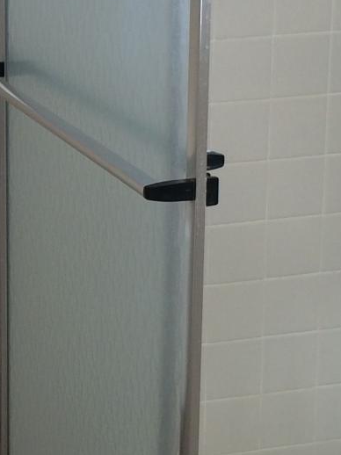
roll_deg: +1.7
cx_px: -48
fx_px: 1472
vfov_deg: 17.6
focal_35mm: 112
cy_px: 190
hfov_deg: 12.9
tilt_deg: -15.8
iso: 64
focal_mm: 4.15
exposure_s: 1/120
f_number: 2.2
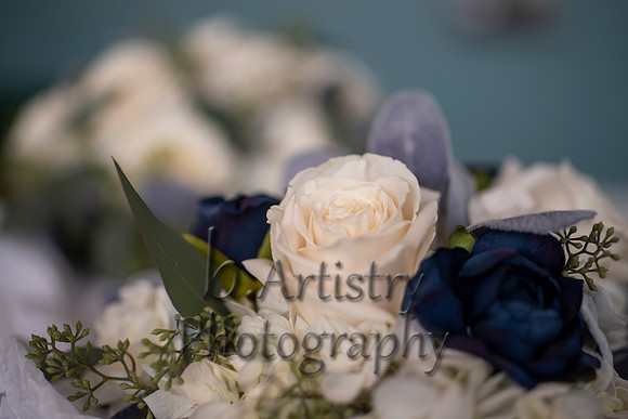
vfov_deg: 29.9
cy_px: 210
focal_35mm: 45
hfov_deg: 43.6
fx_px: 785
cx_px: 314
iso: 200
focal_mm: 45
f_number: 1.8
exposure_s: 1/320
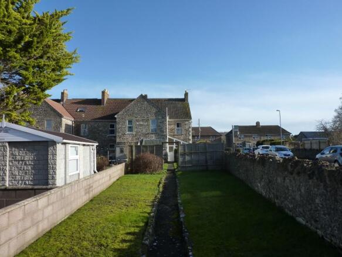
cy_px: 128
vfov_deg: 54.9
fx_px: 247
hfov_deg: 69.4
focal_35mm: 25
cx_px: 171
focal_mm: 4.1
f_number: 4.5
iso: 125
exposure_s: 1/400
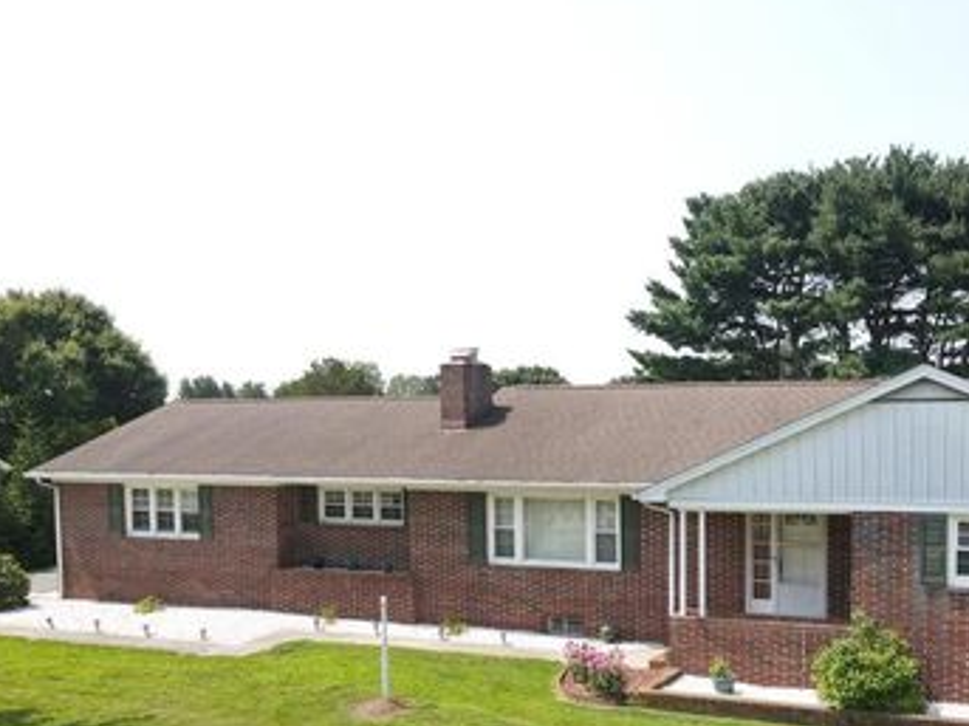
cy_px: 490
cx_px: 692
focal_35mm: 35
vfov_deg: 40.1
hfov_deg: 51.0
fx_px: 979
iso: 100
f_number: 2.8
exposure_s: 1/320
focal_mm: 4.5
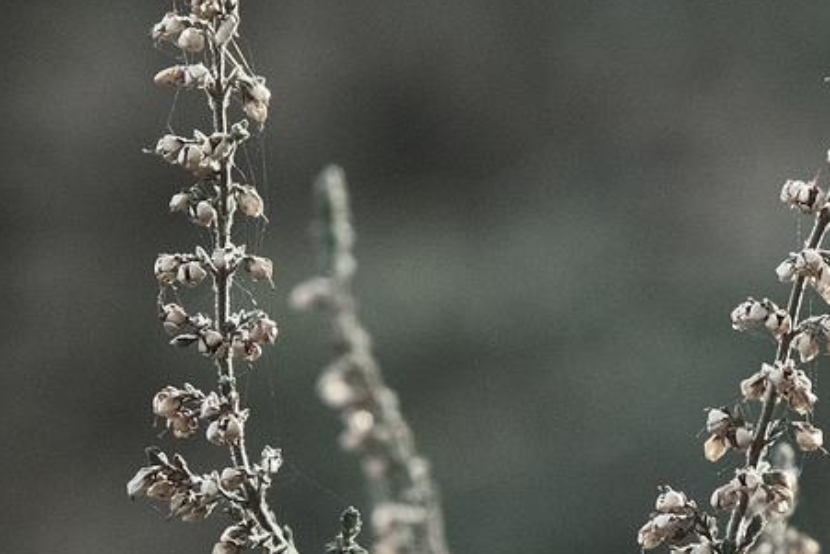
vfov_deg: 4.5
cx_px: 650
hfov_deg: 6.8
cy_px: 536
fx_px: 6988
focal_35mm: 303
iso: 640
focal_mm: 50.5
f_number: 4
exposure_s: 1/500
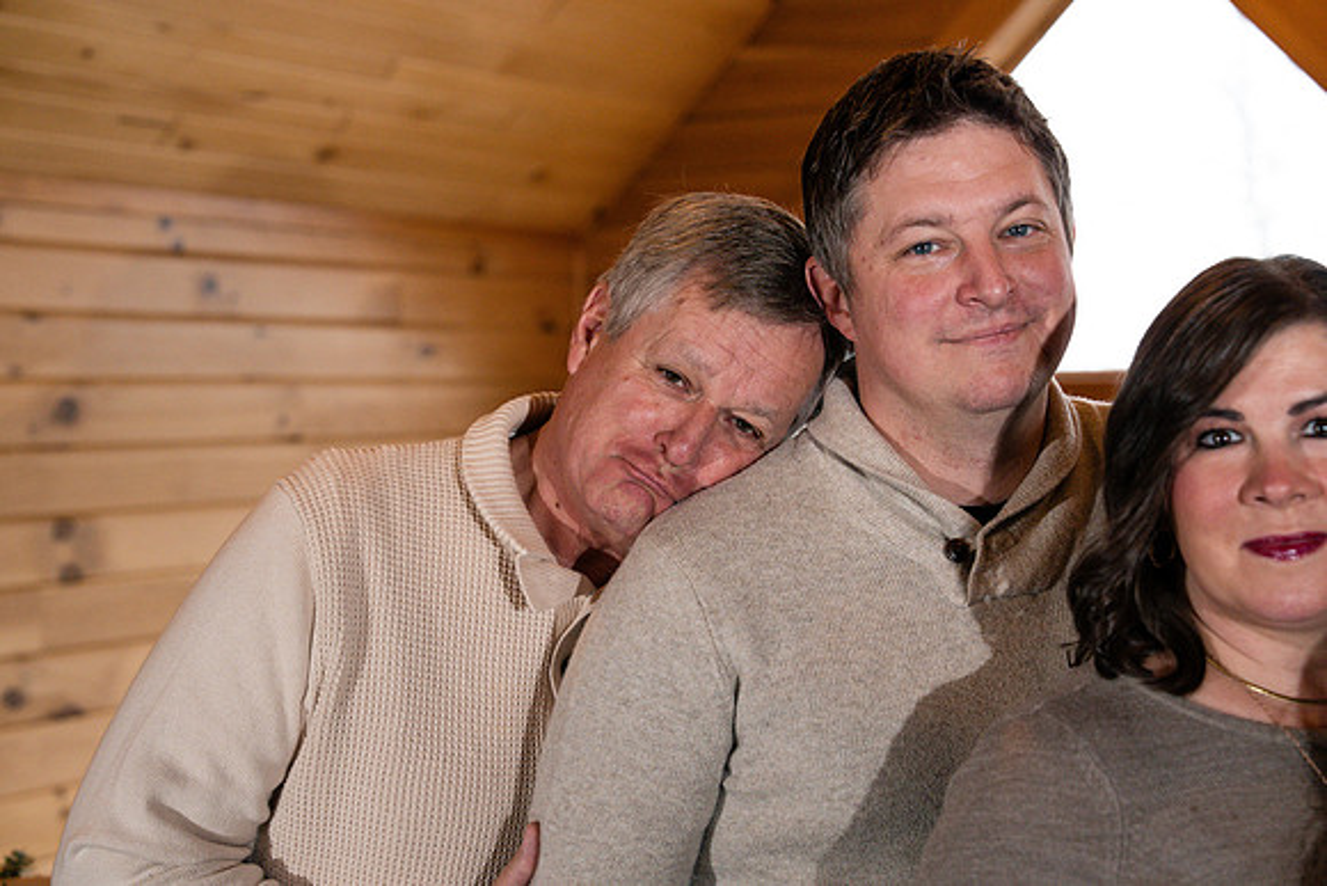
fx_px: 2581
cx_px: 664
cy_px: 443
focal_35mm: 70
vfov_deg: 19.5
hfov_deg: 28.8
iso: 800
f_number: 4.5
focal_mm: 70
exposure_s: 1/250
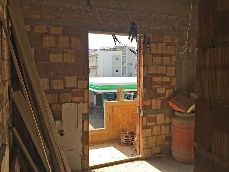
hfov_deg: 58.4
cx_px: 114
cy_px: 86
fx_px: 205
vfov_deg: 45.4
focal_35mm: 31
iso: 25
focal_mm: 3.3
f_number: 2.4
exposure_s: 1/488
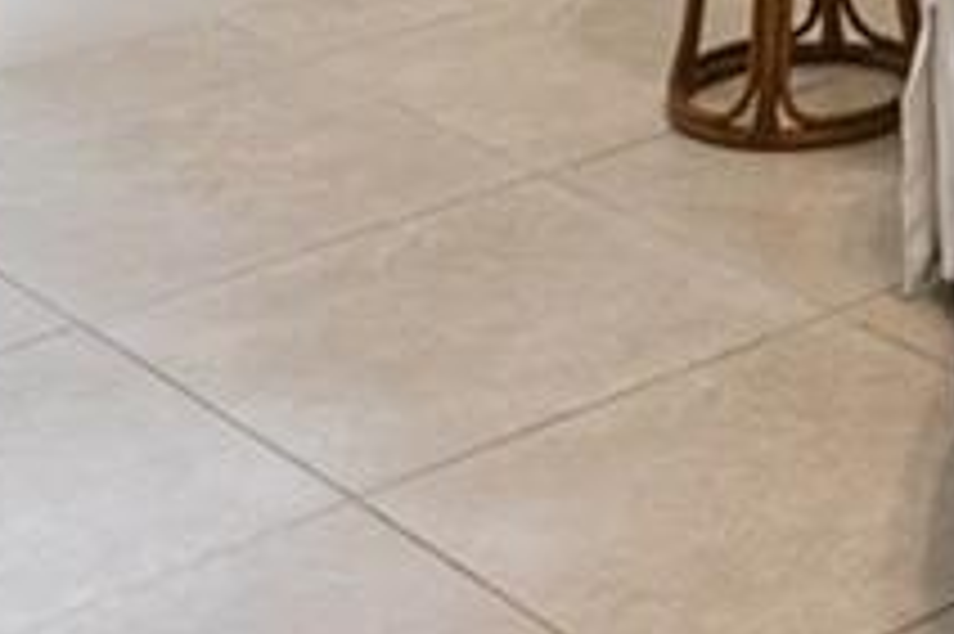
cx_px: 1372
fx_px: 3204
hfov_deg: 15.7
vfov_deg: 9.6
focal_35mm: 121
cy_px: -1057
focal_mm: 16
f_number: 9
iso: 640
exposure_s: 1/50
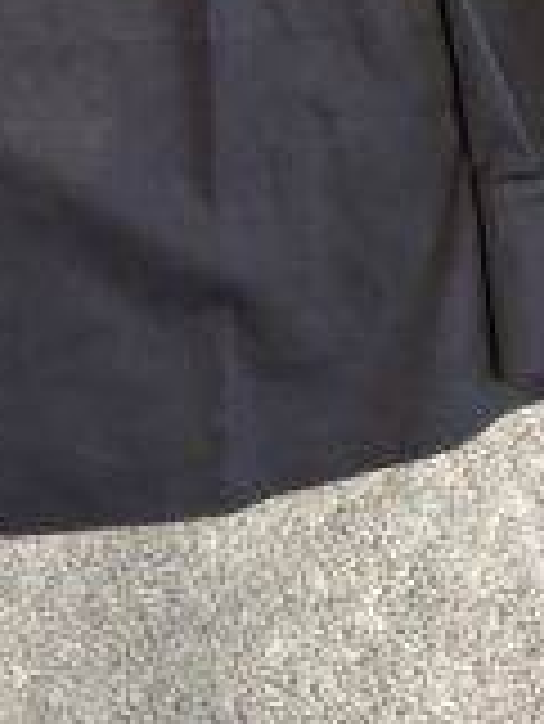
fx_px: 2699
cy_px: -782
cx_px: -265
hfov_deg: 11.1
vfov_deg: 13.0
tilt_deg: -86.5
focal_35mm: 129
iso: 80
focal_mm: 5.7
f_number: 1.5
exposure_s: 1/100
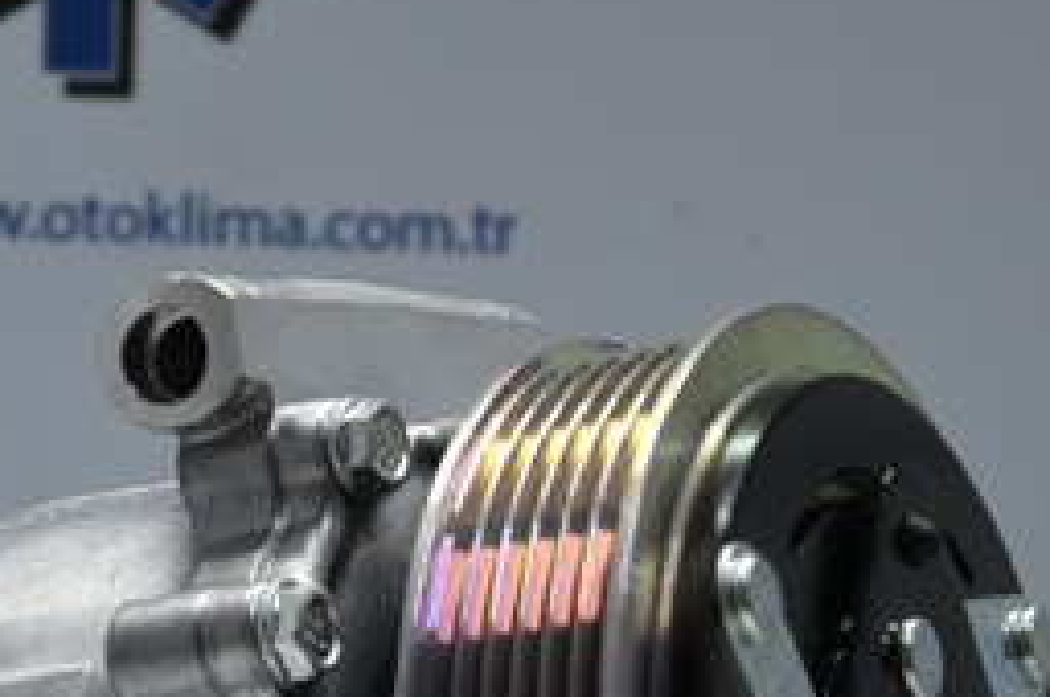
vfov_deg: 7.7
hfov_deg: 11.6
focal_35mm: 176
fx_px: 5127
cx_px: 131
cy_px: 758
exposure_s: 1/80
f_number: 6.3
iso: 1400
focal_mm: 50
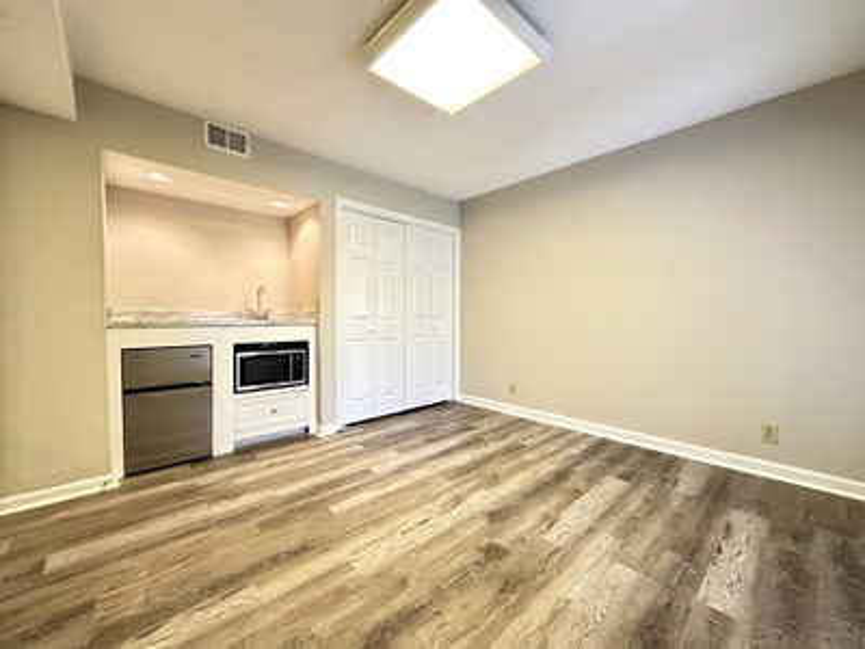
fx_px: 350
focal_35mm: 14
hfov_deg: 102.1
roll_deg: -0.5
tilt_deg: -0.8
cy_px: 324
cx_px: 432
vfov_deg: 85.7
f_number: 2.2
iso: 1000
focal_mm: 2.22
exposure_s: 1/40
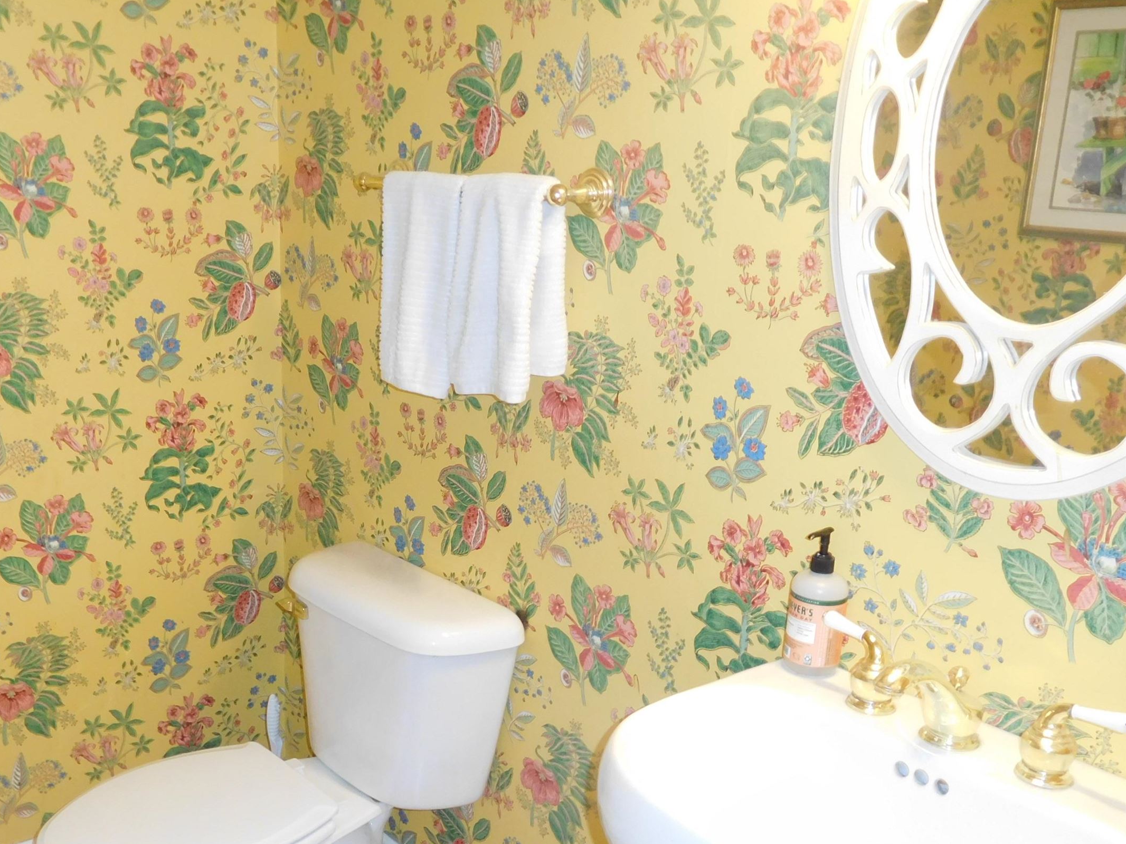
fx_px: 1171
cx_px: 420
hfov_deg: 50.8
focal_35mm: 36
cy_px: 513
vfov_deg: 39.5
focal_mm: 4.5
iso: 250
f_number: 3.4
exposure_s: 1/30
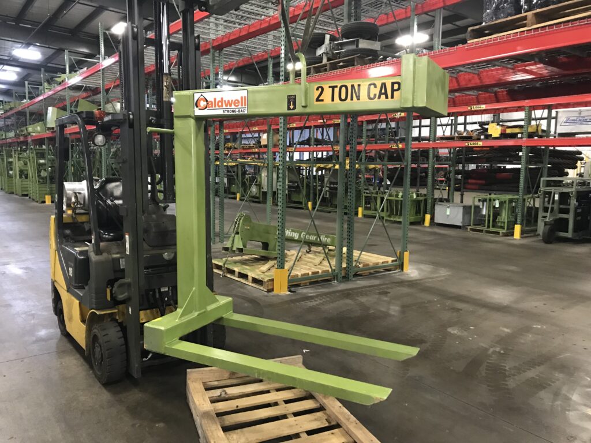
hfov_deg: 63.4
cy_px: 222
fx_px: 478
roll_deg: -1.5
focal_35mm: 28
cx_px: 296
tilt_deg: -5.8
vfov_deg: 49.7
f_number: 1.8
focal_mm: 3.99
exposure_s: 1/15
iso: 100
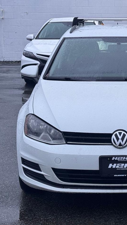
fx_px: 419
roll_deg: +0.1
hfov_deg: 17.0
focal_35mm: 70
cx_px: 119
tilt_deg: -8.1
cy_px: 113
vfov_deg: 30.1
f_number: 1.78
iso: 100
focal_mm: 6.76
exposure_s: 1/104
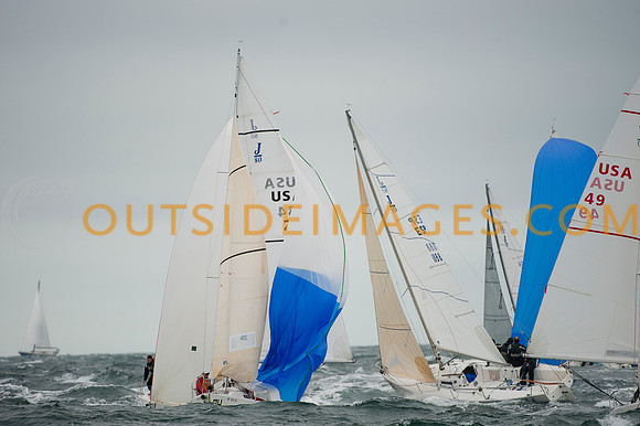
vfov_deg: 3.4
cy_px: 213
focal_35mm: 400
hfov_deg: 5.2
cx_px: 320
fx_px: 7107
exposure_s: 1/1600
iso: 500
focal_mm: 400
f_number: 4
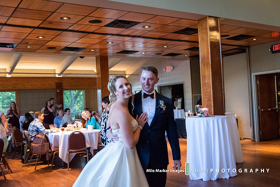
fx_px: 303
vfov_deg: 34.2
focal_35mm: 39
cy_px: 94
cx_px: 140
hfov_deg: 49.5
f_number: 2.8
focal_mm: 26
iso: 5000
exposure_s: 1/500
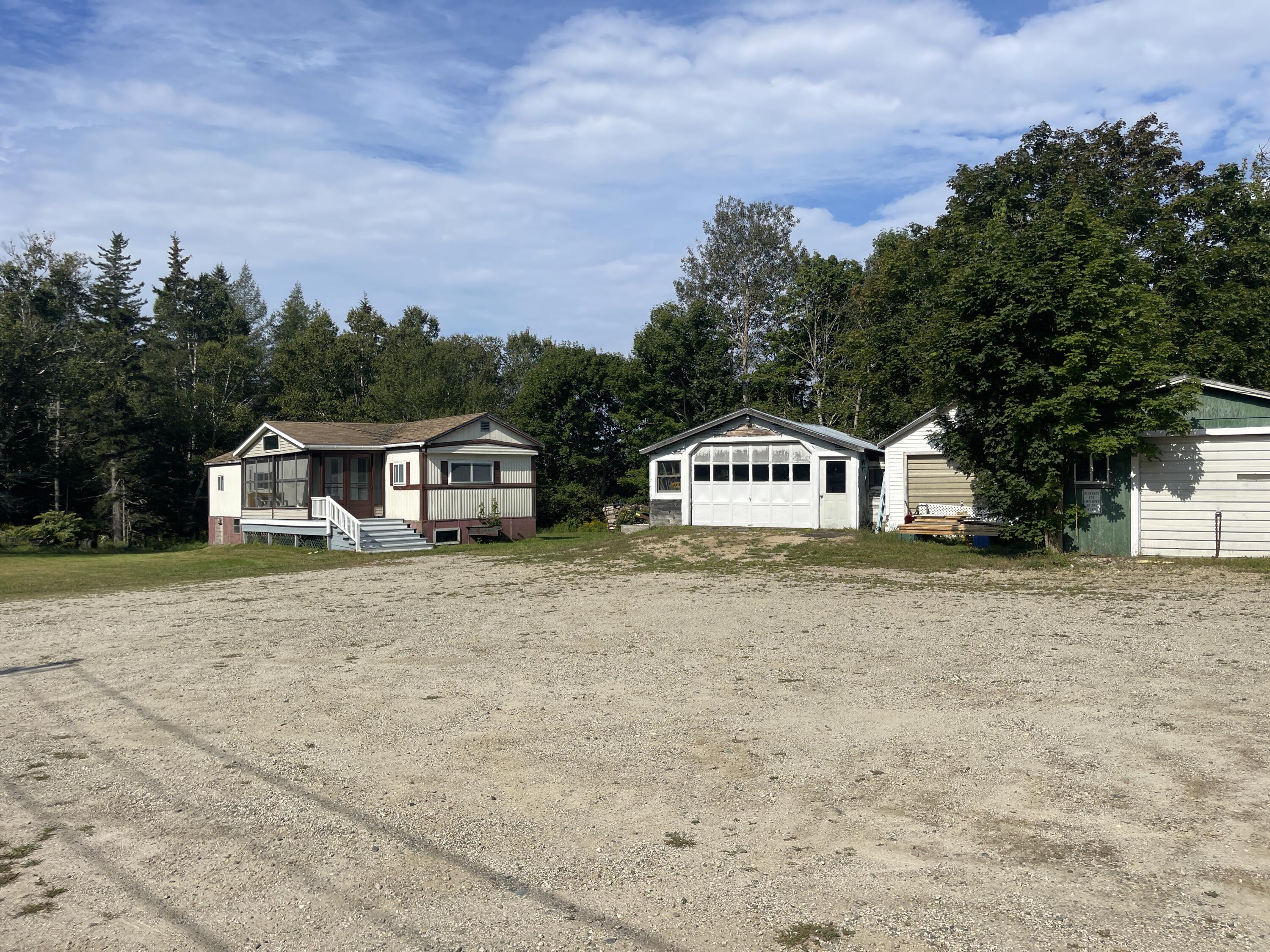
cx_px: 635
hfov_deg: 67.3
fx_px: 954
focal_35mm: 26
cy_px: 476
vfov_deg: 53.1
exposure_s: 1/5618
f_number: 1.6
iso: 32
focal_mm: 5.1
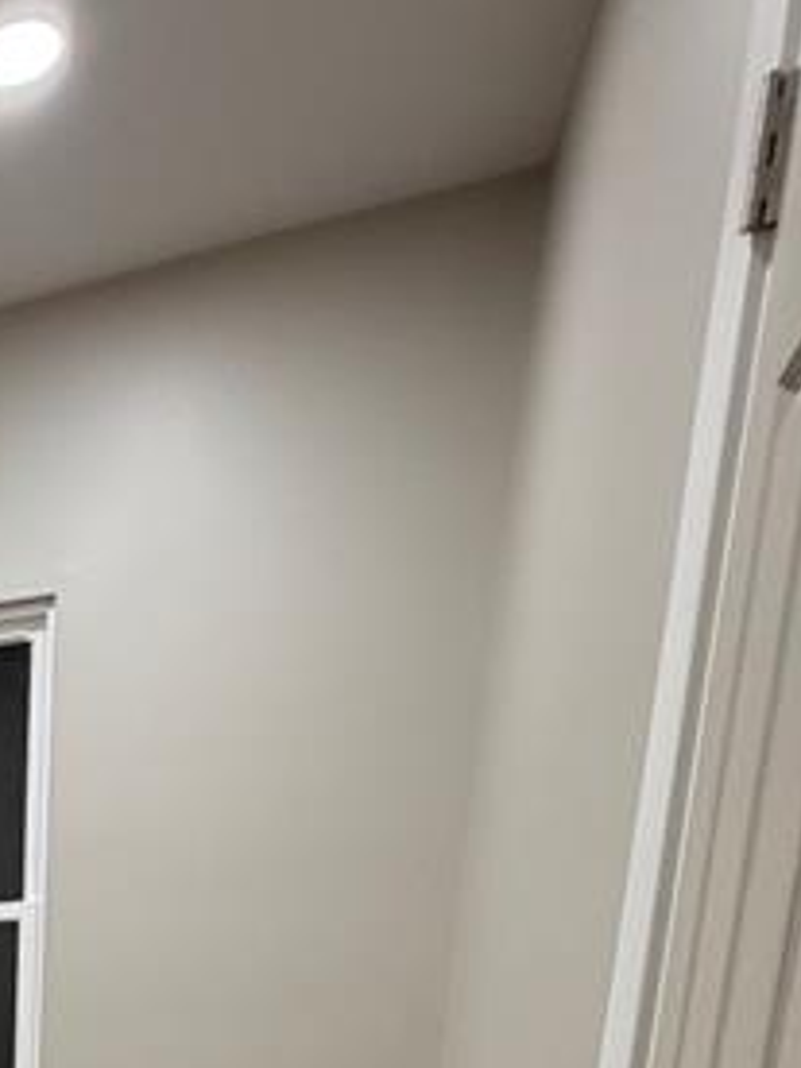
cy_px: 1231
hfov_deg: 28.9
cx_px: -275
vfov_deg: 37.9
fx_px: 1203
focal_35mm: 39
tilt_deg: -12.5
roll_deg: +2.0
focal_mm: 2.22
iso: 250
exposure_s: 1/60
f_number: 2.2
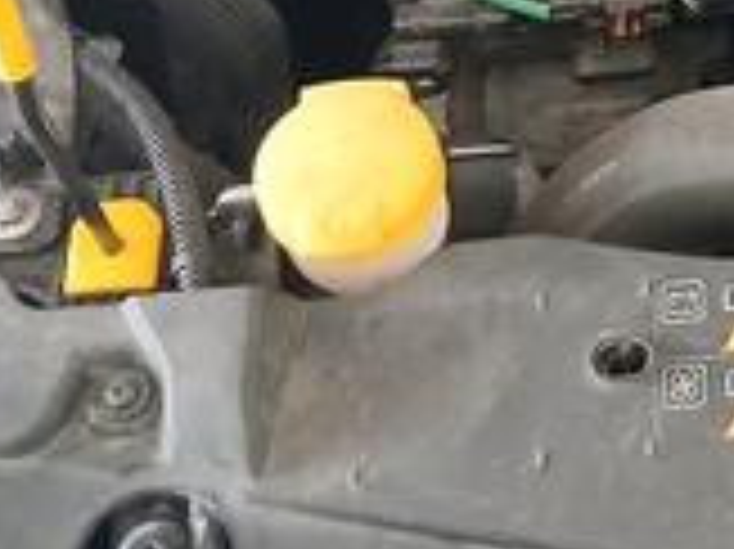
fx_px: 2204
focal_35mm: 104
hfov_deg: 17.0
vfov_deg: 13.7
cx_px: 1130
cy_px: -173
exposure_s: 1/20
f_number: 1.8
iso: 500
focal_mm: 3.98
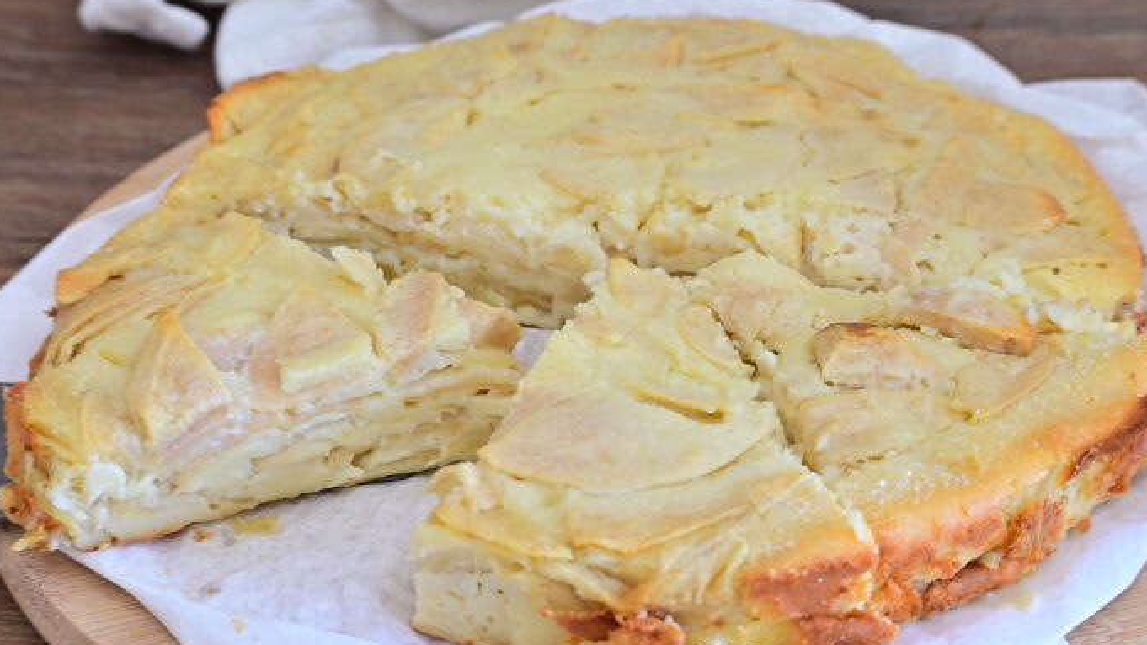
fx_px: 2828
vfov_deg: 13.0
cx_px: 571
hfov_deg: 22.9
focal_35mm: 93
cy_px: 328
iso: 200
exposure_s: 1/15
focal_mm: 56
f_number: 7.1
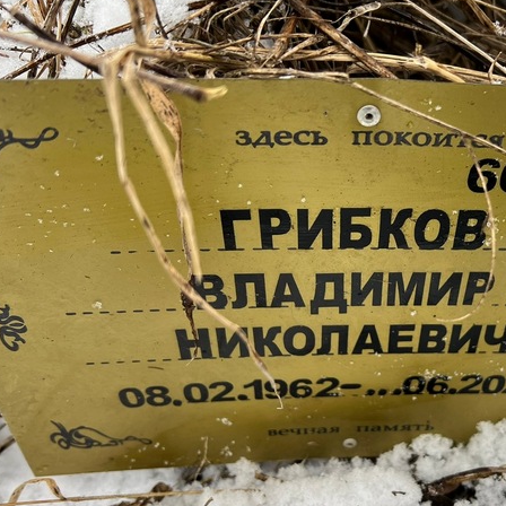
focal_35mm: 41
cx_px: 400
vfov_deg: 40.8
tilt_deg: -46.4
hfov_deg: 39.4
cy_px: 286
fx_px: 678
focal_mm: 5.7
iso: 32
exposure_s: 1/139
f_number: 1.5
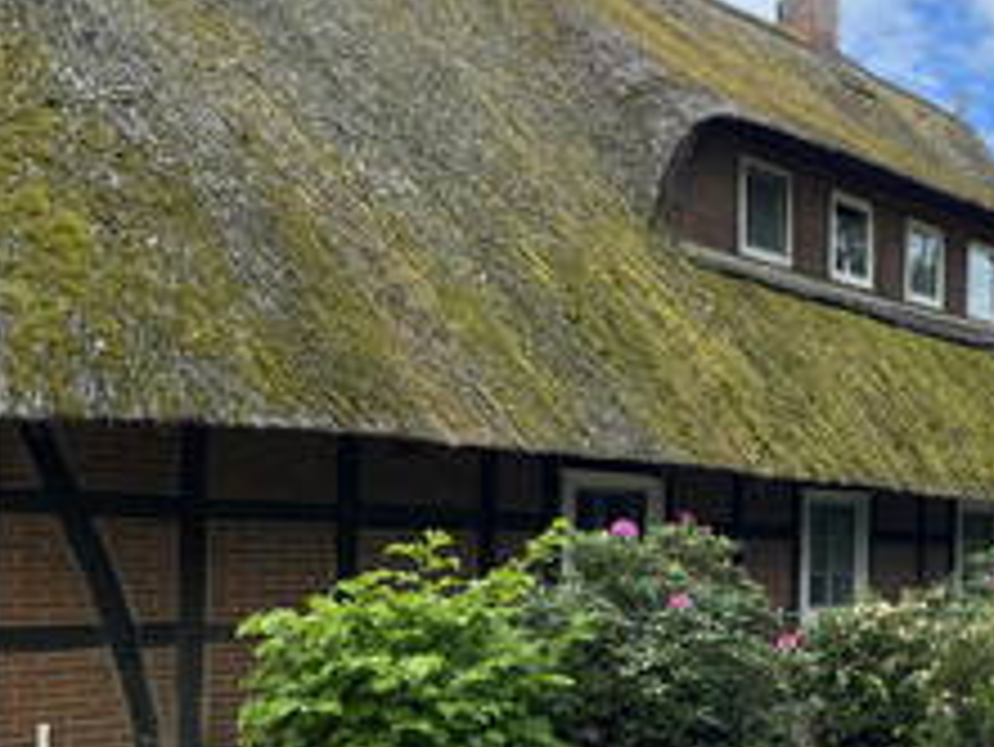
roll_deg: -0.5
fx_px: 1350
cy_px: 526
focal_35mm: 47
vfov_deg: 30.6
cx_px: 877
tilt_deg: +0.6
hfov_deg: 38.0
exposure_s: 1/1103
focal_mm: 4.25
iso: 32
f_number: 1.8
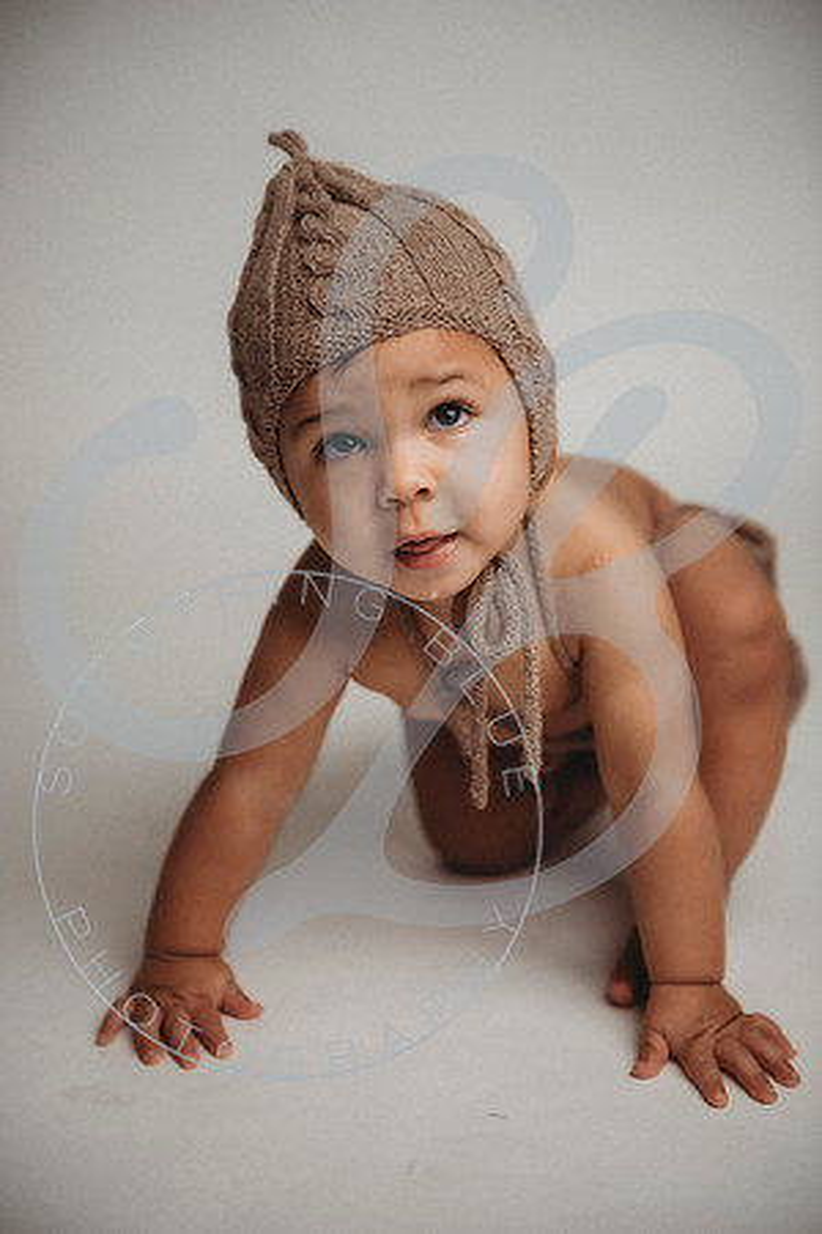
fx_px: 1986
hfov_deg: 23.4
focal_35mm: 58
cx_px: 411
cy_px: 617
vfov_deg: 34.5
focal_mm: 58
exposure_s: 1/125
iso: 100
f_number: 2.8
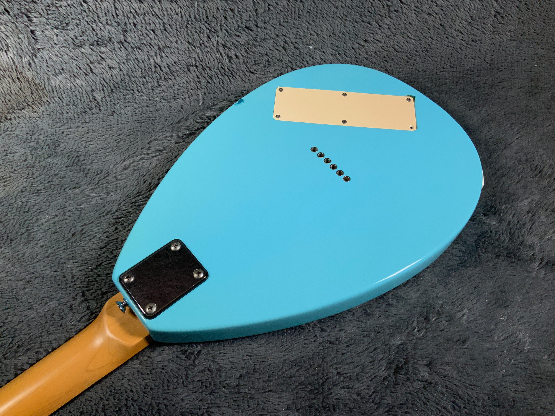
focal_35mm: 29
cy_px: 208
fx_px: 465
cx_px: 278
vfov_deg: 48.2
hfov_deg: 61.7
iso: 32
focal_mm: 3
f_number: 1.8
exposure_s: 1/312
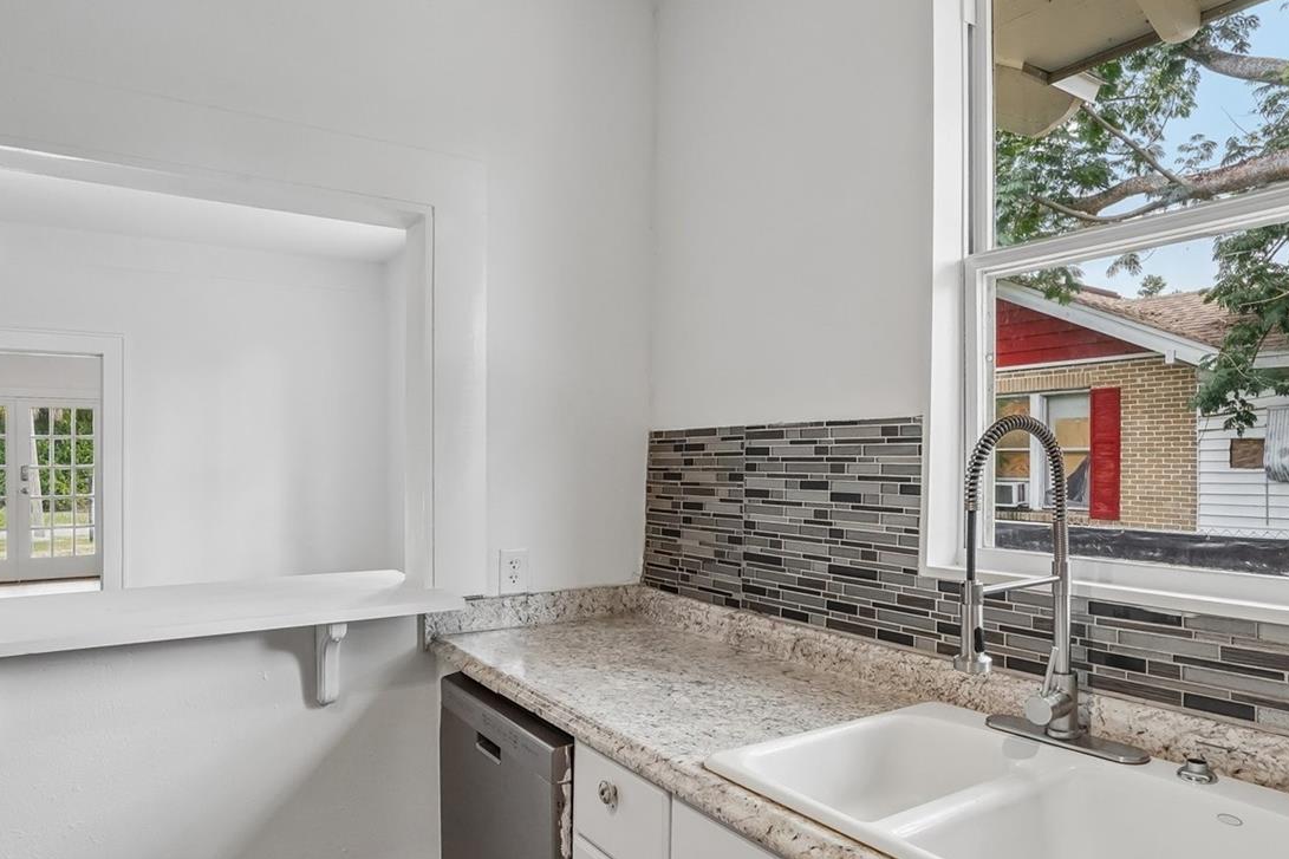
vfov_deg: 57.1
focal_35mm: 22
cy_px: 469
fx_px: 788
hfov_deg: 78.5
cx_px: 690
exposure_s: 1/30
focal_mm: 10
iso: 500
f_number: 8
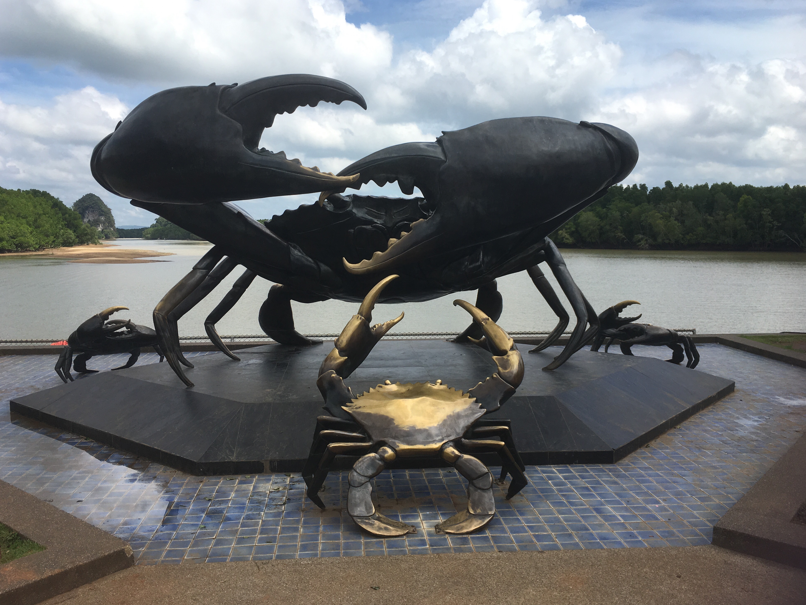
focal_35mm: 30
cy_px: 296
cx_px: 394
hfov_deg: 60.0
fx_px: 698
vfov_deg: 46.8
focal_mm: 4.15
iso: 25
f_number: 2.2
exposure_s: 1/1972
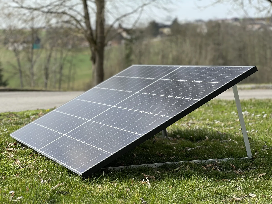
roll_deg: -0.7
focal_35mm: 77
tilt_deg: -5.7
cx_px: 136
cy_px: 102
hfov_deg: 25.3
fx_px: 605
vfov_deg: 19.1
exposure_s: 1/330
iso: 32
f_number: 2.8
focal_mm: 9
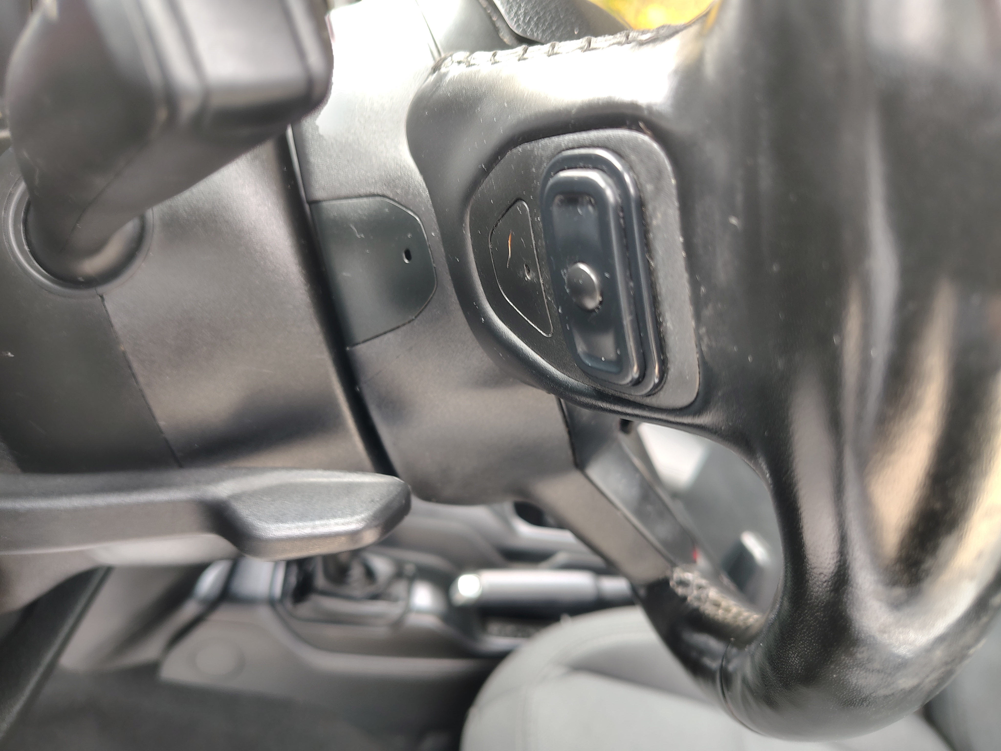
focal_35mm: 24
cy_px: 376
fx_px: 694
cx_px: 500
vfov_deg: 56.8
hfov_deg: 71.6
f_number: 1.8
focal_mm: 5.56
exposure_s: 1/10
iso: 153
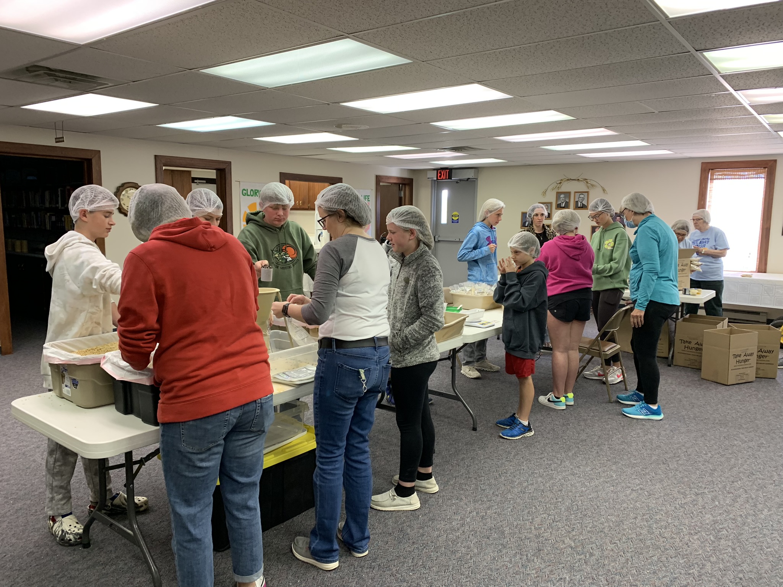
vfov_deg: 53.1
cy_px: 294
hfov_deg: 67.3
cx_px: 392
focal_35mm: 26
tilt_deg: -8.0
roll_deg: -0.8
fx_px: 588
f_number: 1.8
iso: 125
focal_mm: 4.25
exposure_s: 1/60
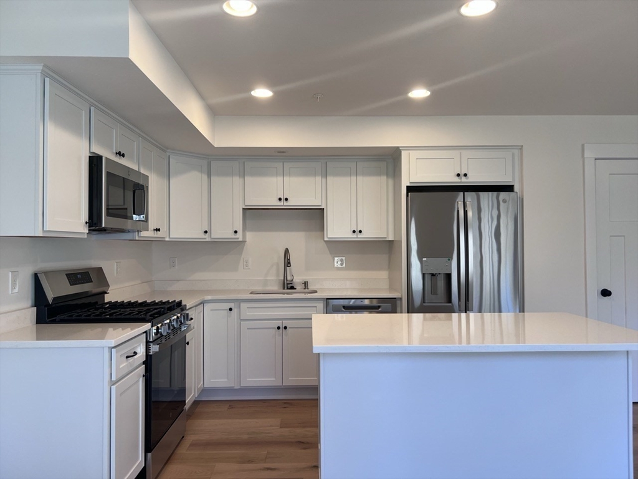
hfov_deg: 67.3
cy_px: 240
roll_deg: +0.9
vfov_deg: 53.1
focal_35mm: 26
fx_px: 479
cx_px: 319
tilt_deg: +0.6
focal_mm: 5.7
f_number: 1.5
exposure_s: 1/120
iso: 80
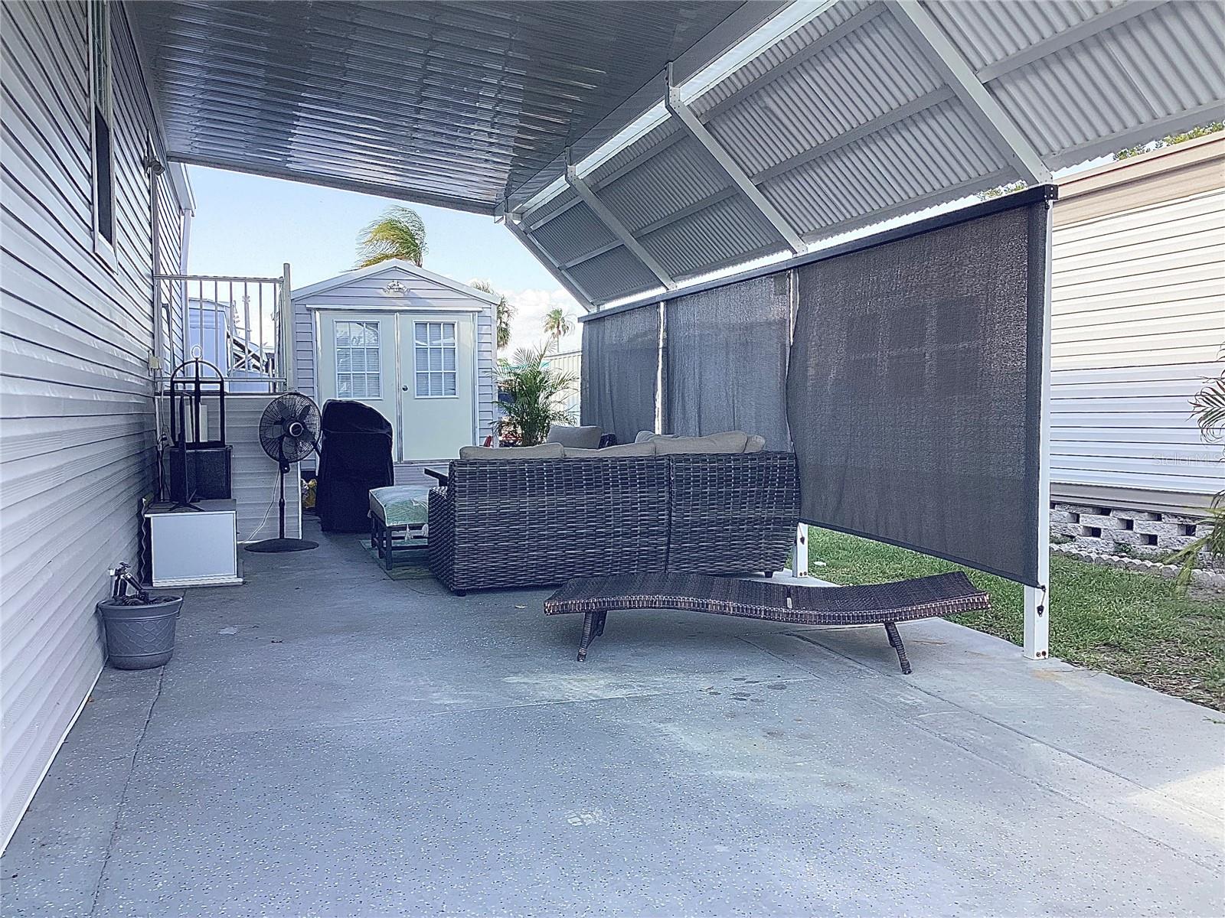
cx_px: 612
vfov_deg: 45.4
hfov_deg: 58.4
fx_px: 1097
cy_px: 459
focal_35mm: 31
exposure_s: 1/125
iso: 25
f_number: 2.4
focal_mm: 3.3
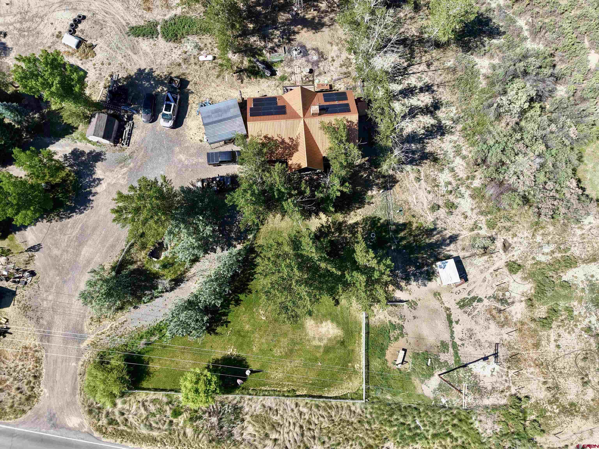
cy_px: 224
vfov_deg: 56.8
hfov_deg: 71.6
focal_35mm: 24
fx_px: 415
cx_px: 300
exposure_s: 1/2000
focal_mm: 8.67
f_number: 1.8
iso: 100
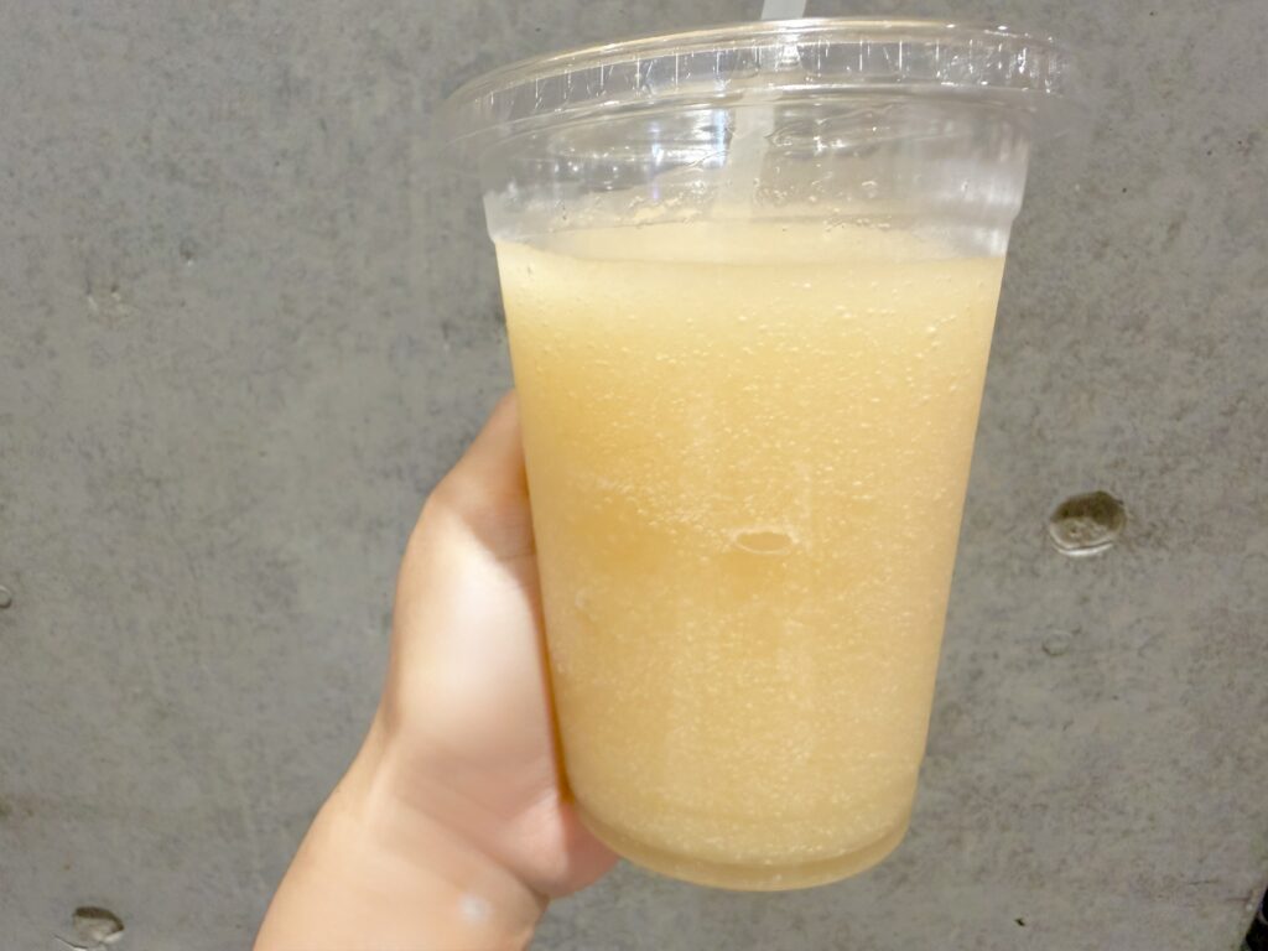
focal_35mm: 24
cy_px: 476
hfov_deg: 71.6
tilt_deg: -25.2
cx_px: 634
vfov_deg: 56.8
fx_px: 879
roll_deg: +0.3
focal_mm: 2.22
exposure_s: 1/100
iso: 250
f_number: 2.2
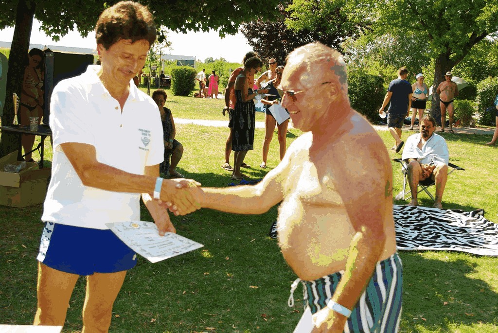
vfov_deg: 29.3
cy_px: 166
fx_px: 637
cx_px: 249
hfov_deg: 42.7
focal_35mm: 46
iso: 100
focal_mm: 30.63
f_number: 5.6
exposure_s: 1/180
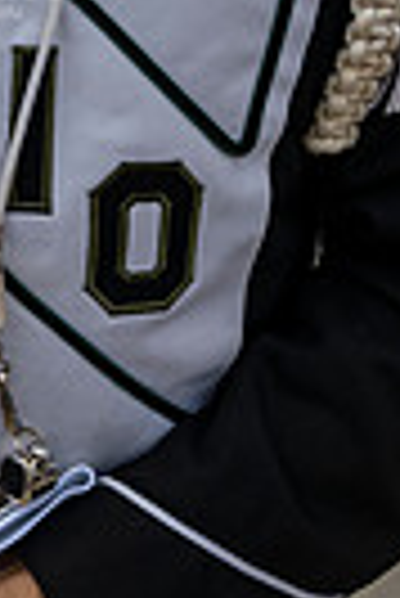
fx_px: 1346
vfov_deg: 23.1
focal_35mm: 81
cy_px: -108
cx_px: -90
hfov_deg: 16.2
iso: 100
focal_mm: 24
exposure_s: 1/1000
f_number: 4
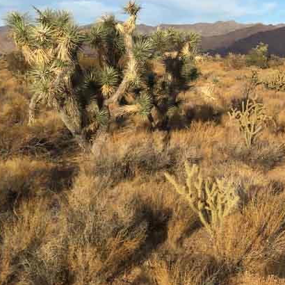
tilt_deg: -1.5
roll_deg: -1.2
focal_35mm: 64
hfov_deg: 24.3
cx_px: 346
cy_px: 93
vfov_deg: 26.7
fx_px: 596
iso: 32
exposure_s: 1/1522
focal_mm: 4.15
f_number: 2.2
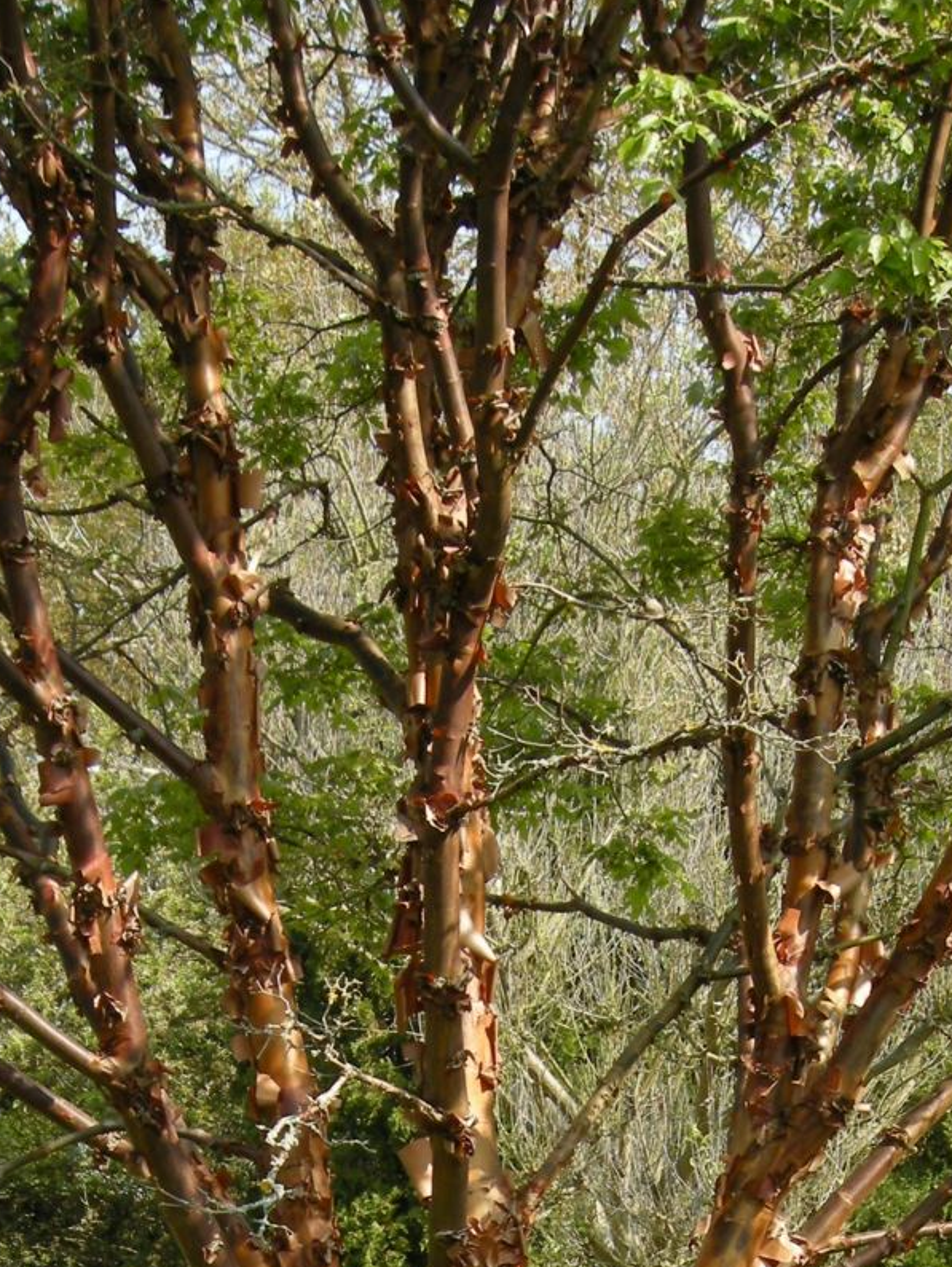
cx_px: 482
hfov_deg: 16.8
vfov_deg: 20.6
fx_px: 3224
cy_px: 1584
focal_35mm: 88
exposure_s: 1/140
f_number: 4.3
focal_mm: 7.5
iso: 64
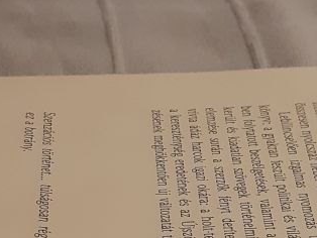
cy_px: 289
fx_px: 806
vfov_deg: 16.1
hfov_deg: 22.2
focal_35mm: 88
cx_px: 172
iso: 200
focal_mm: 3.93
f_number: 1.7
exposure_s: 1/50
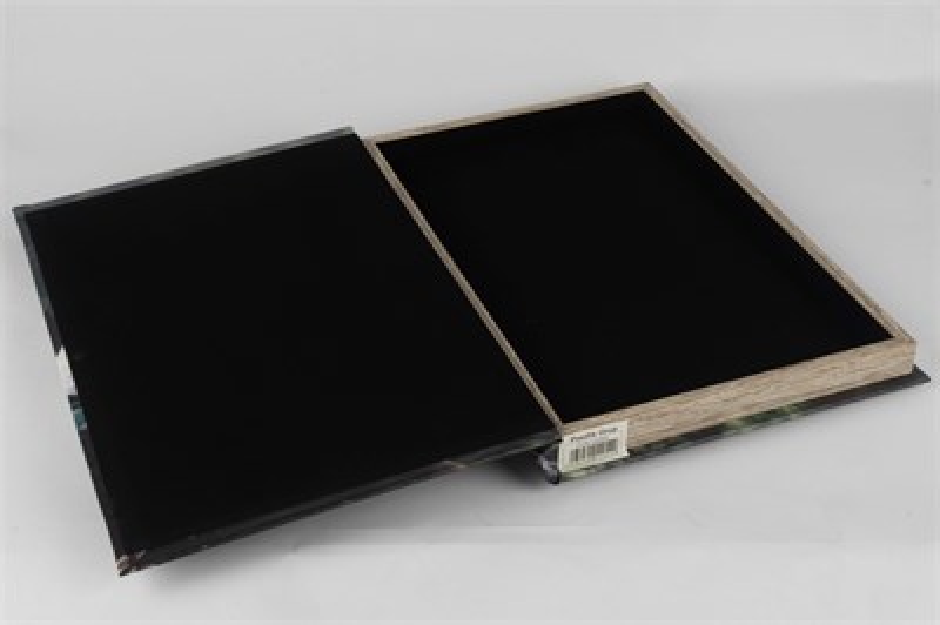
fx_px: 1487
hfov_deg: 35.1
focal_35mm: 57
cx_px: 470
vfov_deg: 23.7
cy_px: 312
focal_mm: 37.5
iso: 100
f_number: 18
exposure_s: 1/100
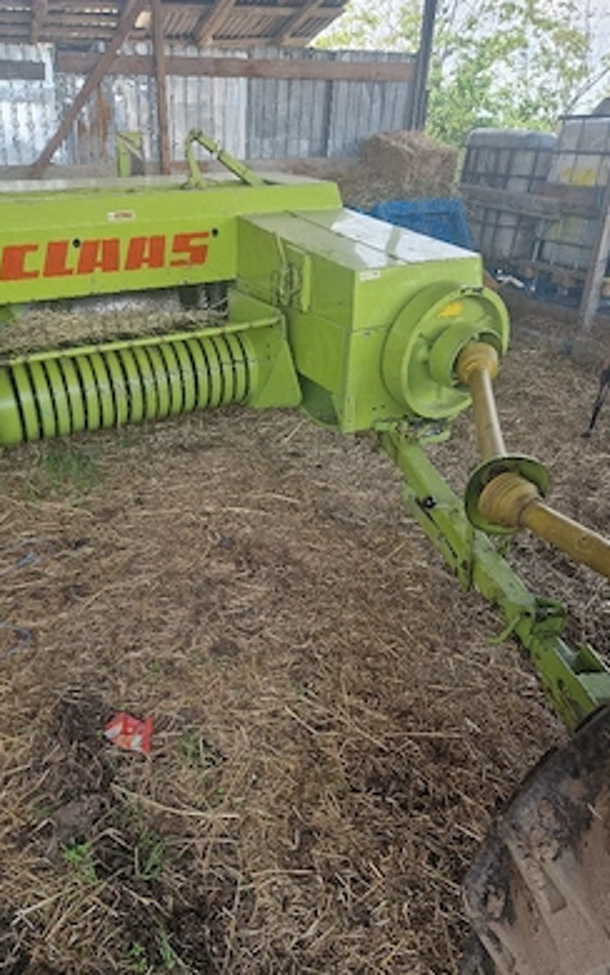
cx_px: 248
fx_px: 664
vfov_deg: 72.5
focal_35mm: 25
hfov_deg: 49.0
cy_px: 498
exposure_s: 1/182
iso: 50
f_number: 1.8
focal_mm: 5.4
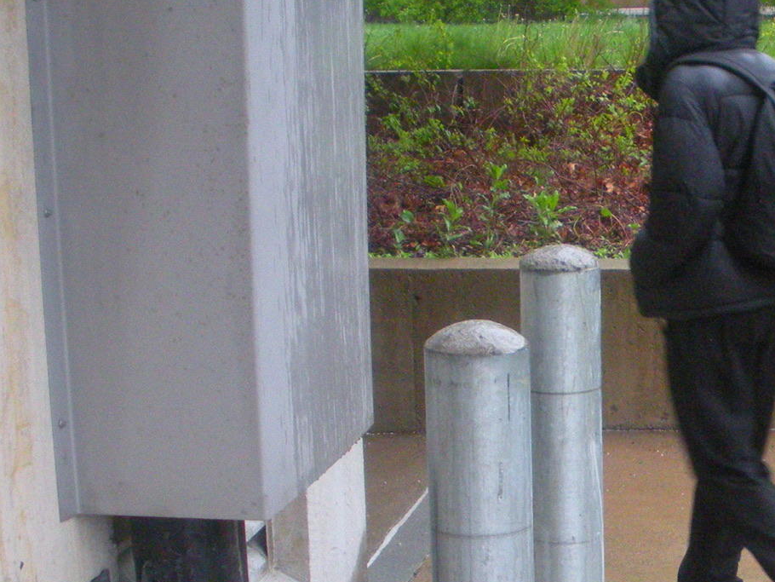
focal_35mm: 81
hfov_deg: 22.8
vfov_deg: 18.1
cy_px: 431
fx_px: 1814
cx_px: 830
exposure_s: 1/64.7
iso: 340
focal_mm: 6.3
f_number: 3.5
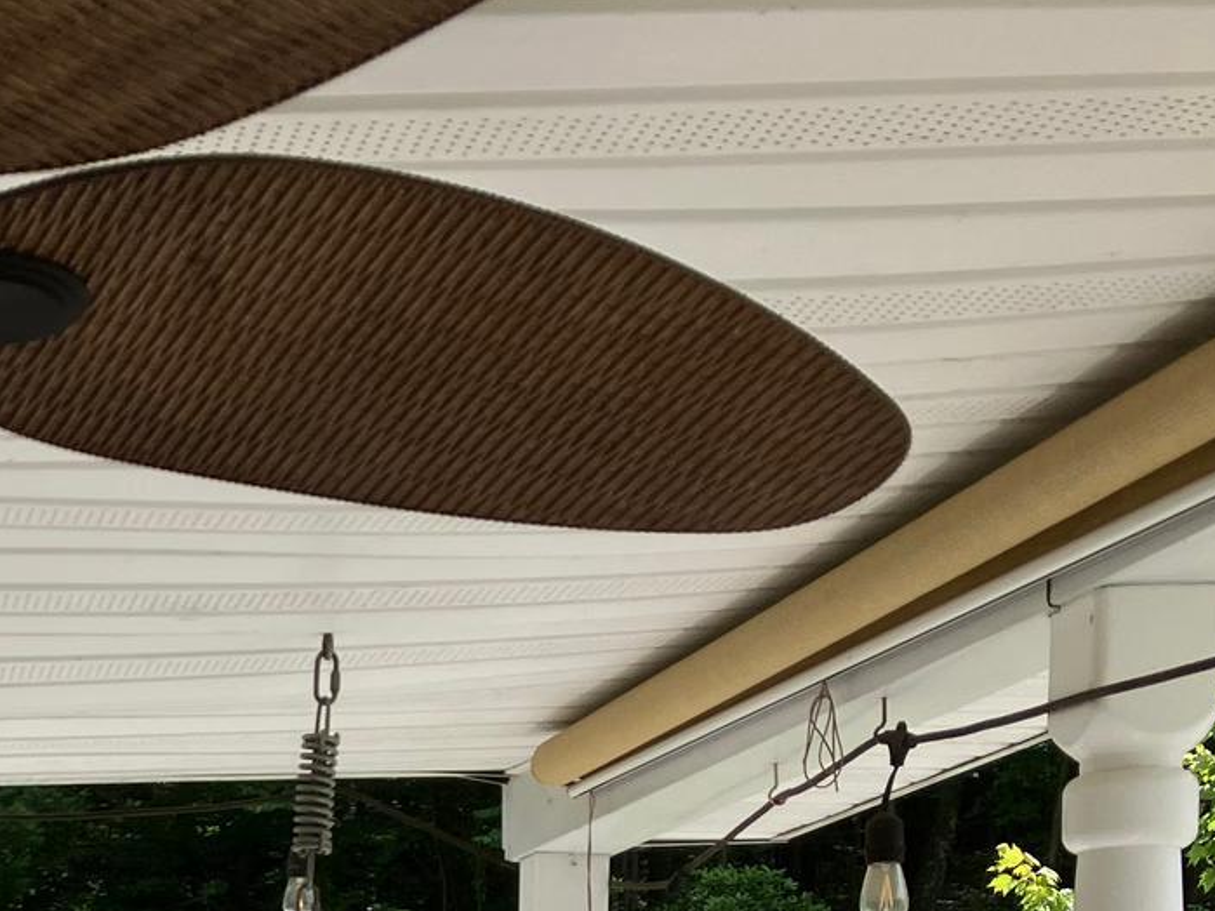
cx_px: -294
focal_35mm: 82
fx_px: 2878
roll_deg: +1.3
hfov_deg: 21.8
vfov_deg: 16.5
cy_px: 1328
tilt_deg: -0.8
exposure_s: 1/899
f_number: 1.8
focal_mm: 3.99
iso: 32
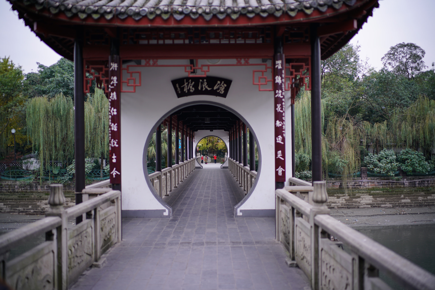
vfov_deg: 77.3
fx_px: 181
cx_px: 218
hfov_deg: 100.4
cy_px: 145
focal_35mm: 15
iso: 100
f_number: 2
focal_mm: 15
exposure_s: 1/80
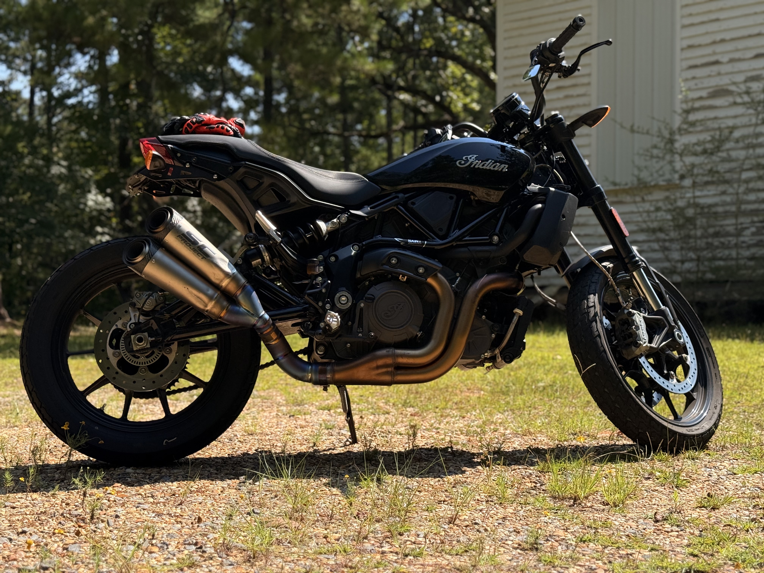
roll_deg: +0.2
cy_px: 286
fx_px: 1059
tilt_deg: +1.6
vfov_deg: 30.3
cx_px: 382
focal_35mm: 48
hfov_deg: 39.7
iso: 100
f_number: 1.78
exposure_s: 1/4587
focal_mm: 6.76
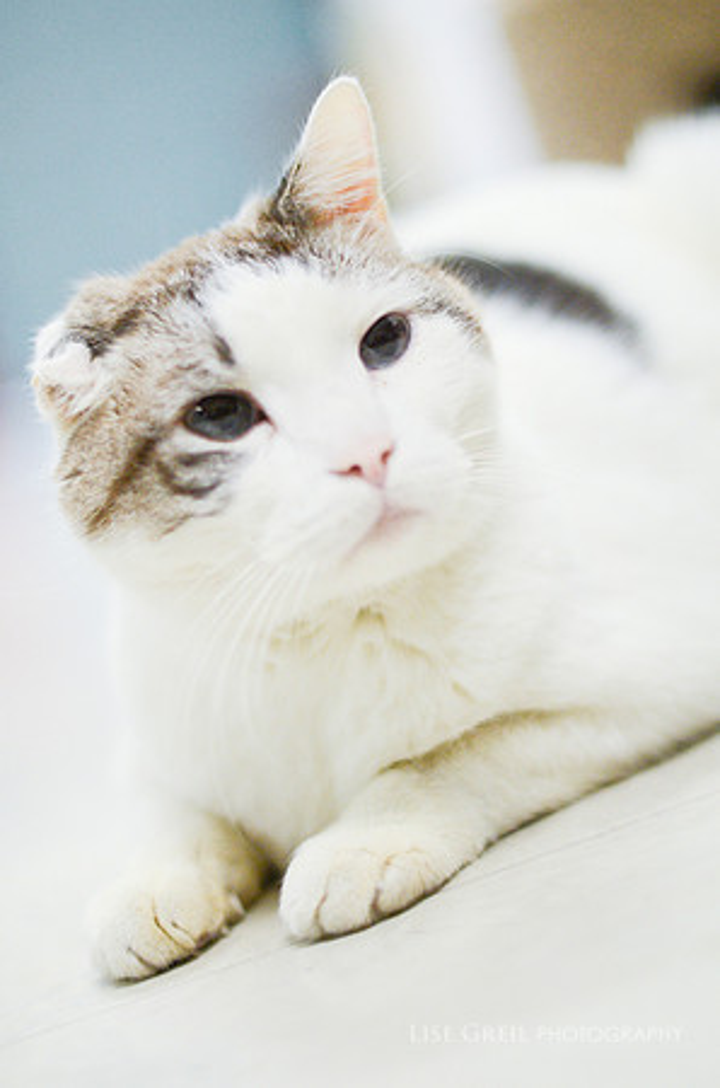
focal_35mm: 75
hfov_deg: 18.1
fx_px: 2260
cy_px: 544
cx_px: 360
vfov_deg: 27.0
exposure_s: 1/800
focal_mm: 50
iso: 1250
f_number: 1.4
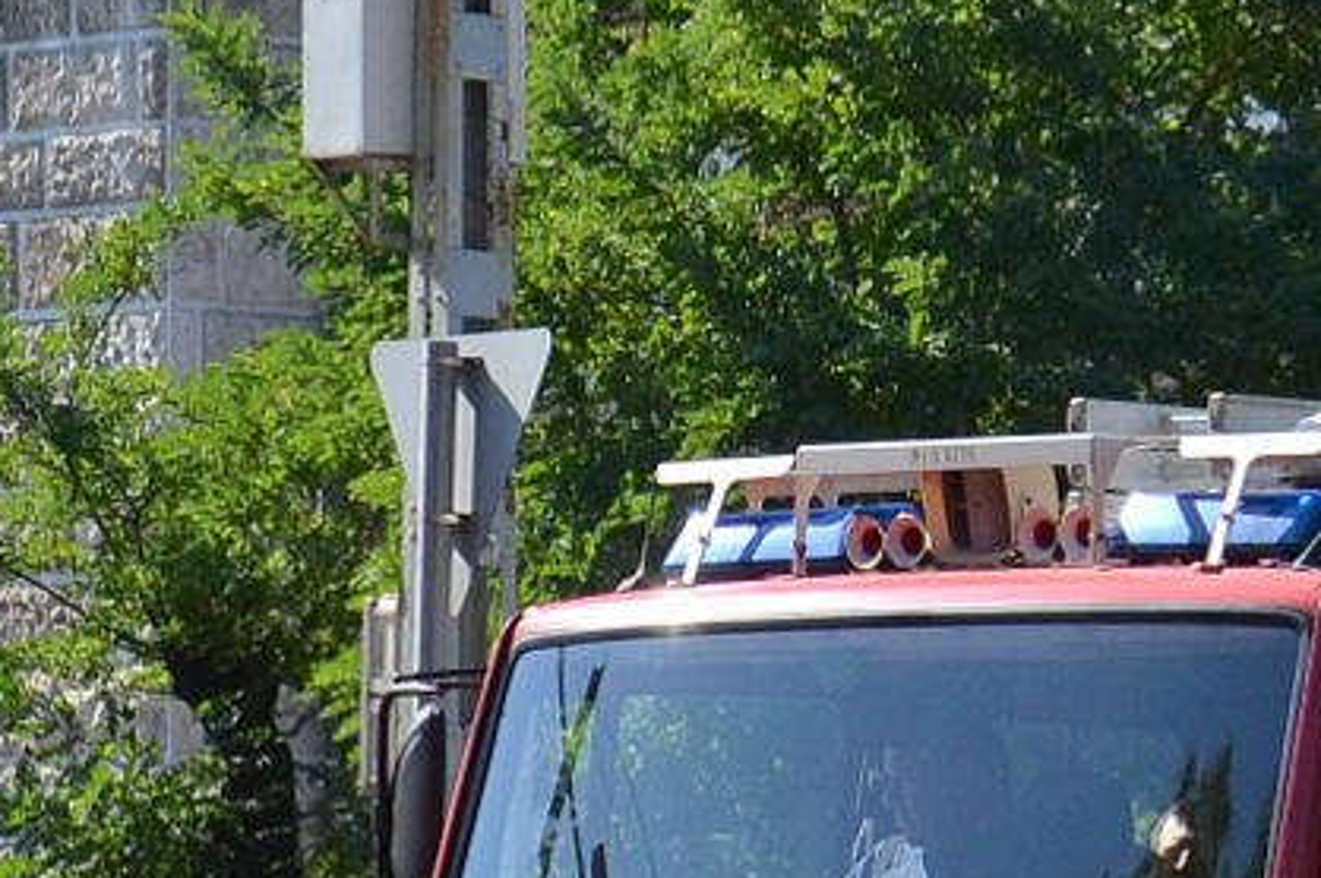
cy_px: 872
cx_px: 1384
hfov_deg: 11.9
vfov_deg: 8.0
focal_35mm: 171
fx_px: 6270
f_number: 5.6
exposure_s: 1/1250
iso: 400
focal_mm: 34
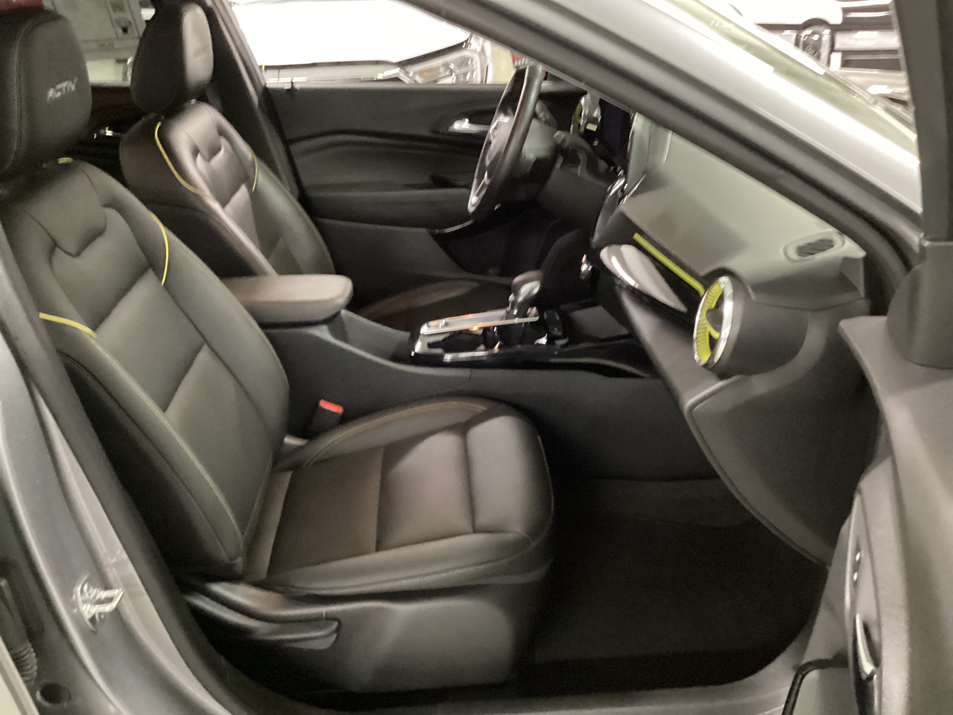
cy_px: 358
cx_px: 476
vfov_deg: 45.4
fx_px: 853
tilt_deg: -27.3
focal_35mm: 31
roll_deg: +2.8
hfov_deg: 58.4
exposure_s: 1/17
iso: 640
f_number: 2.4
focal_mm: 3.3
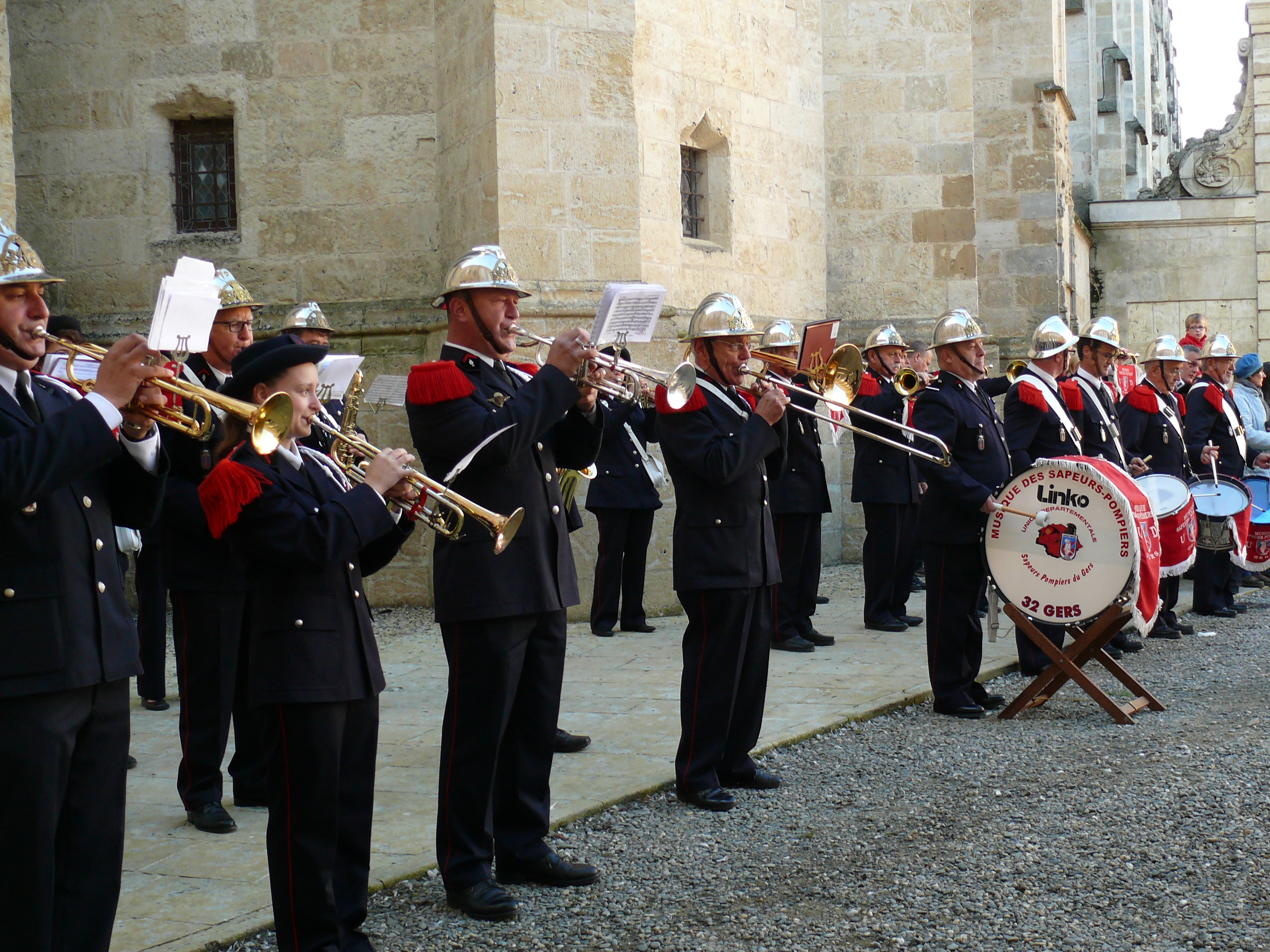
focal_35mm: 44
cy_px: 586
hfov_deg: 42.6
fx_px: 1614
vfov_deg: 32.7
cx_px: 796
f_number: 2.8
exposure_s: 1/100
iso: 100
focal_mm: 7.4
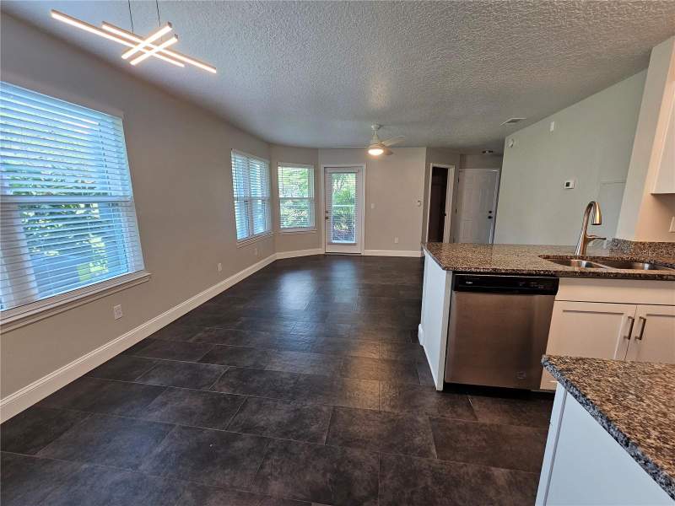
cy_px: 253
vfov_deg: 89.9
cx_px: 338
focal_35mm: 13
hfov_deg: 106.2
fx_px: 253
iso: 160
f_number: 2.2
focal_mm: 2.2
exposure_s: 1/60
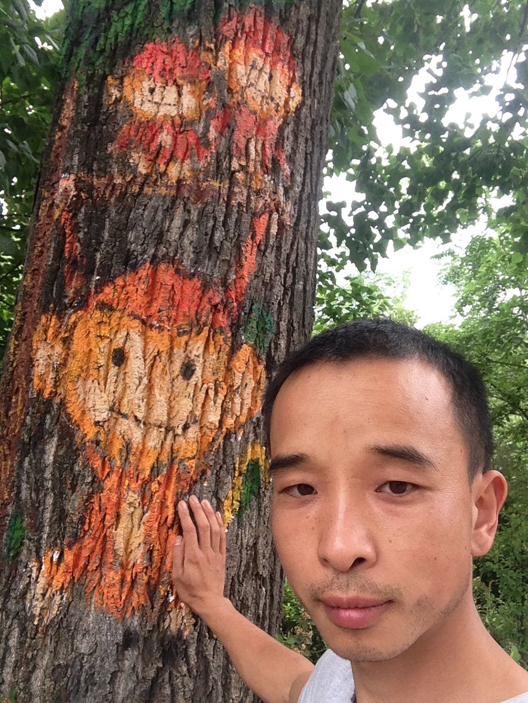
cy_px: 352
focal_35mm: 35
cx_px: 264
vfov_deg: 52.6
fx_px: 712
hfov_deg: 40.7
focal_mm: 2.18
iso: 40
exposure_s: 1/120
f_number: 2.4
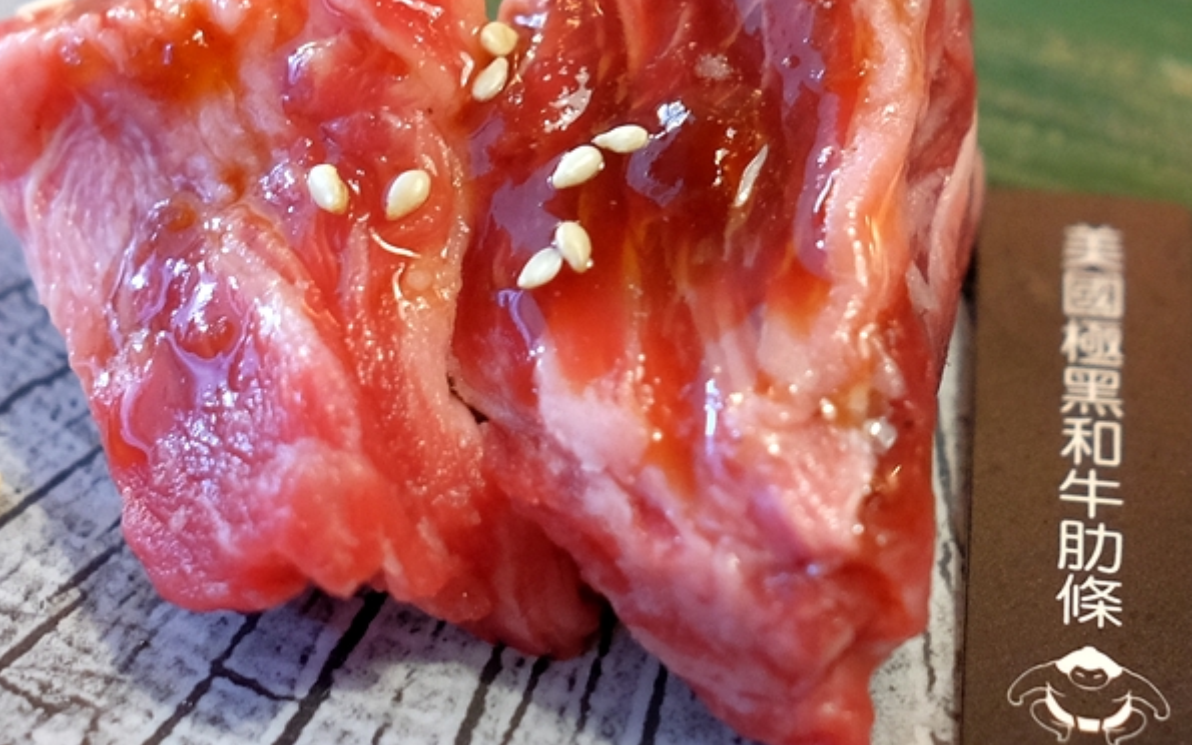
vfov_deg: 23.8
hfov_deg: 37.5
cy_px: 236
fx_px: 1754
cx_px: 593
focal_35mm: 54
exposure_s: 1/56
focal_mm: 23
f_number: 2.8
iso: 1250
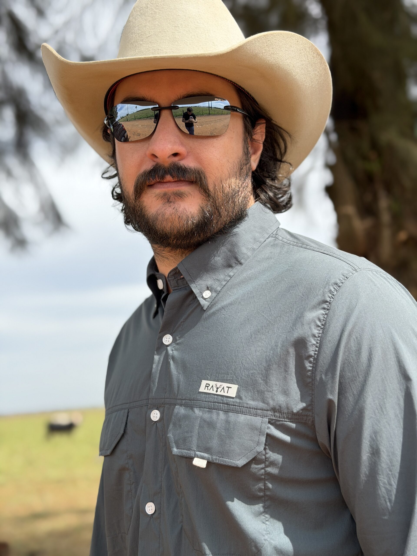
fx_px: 771
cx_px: 208
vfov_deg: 39.7
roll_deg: +4.4
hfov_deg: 30.3
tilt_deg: +8.6
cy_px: 278
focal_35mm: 48
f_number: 1.78
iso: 100
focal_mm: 6.76
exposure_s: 1/2577
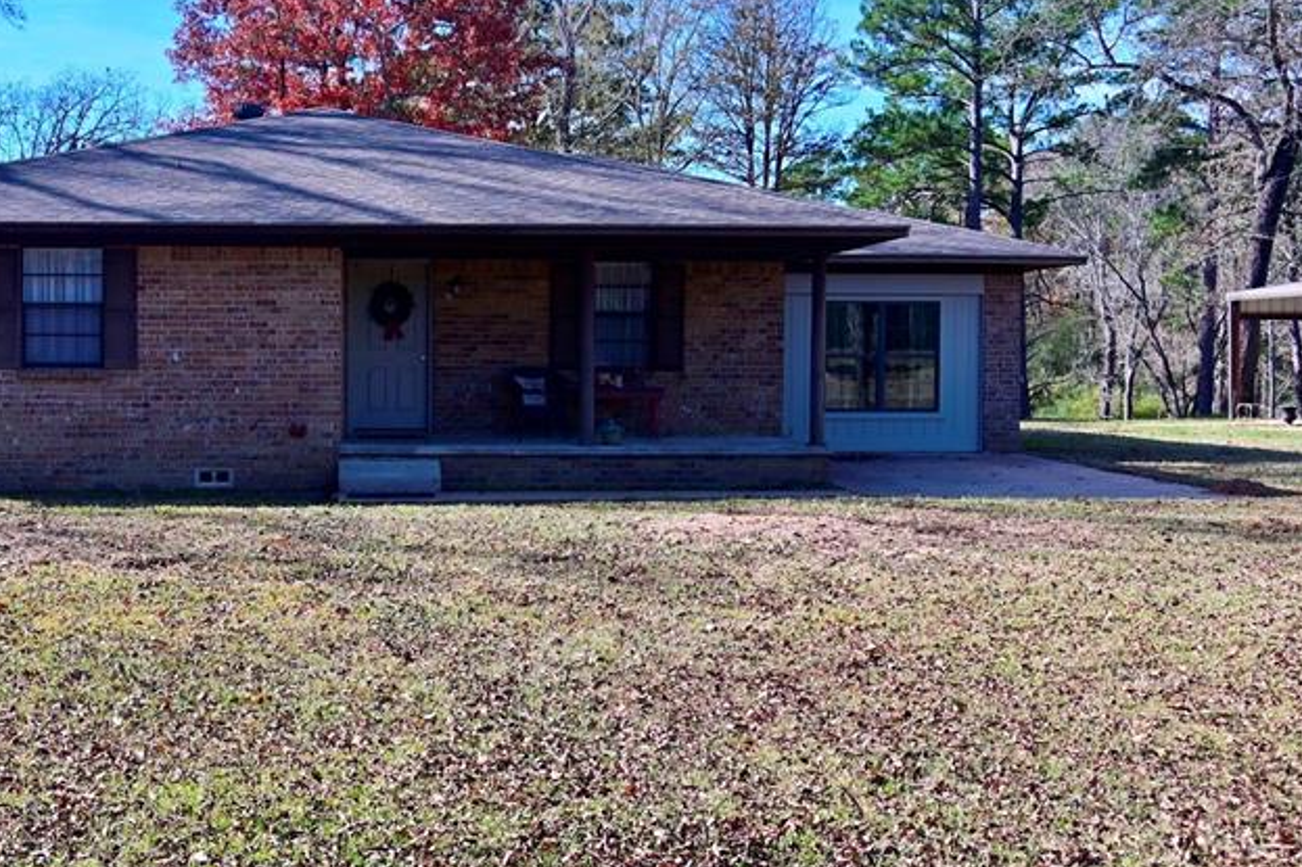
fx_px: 1663
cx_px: 424
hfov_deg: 42.1
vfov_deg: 29.2
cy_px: 394
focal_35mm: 46
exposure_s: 1/1000
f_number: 5.6
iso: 400
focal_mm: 28
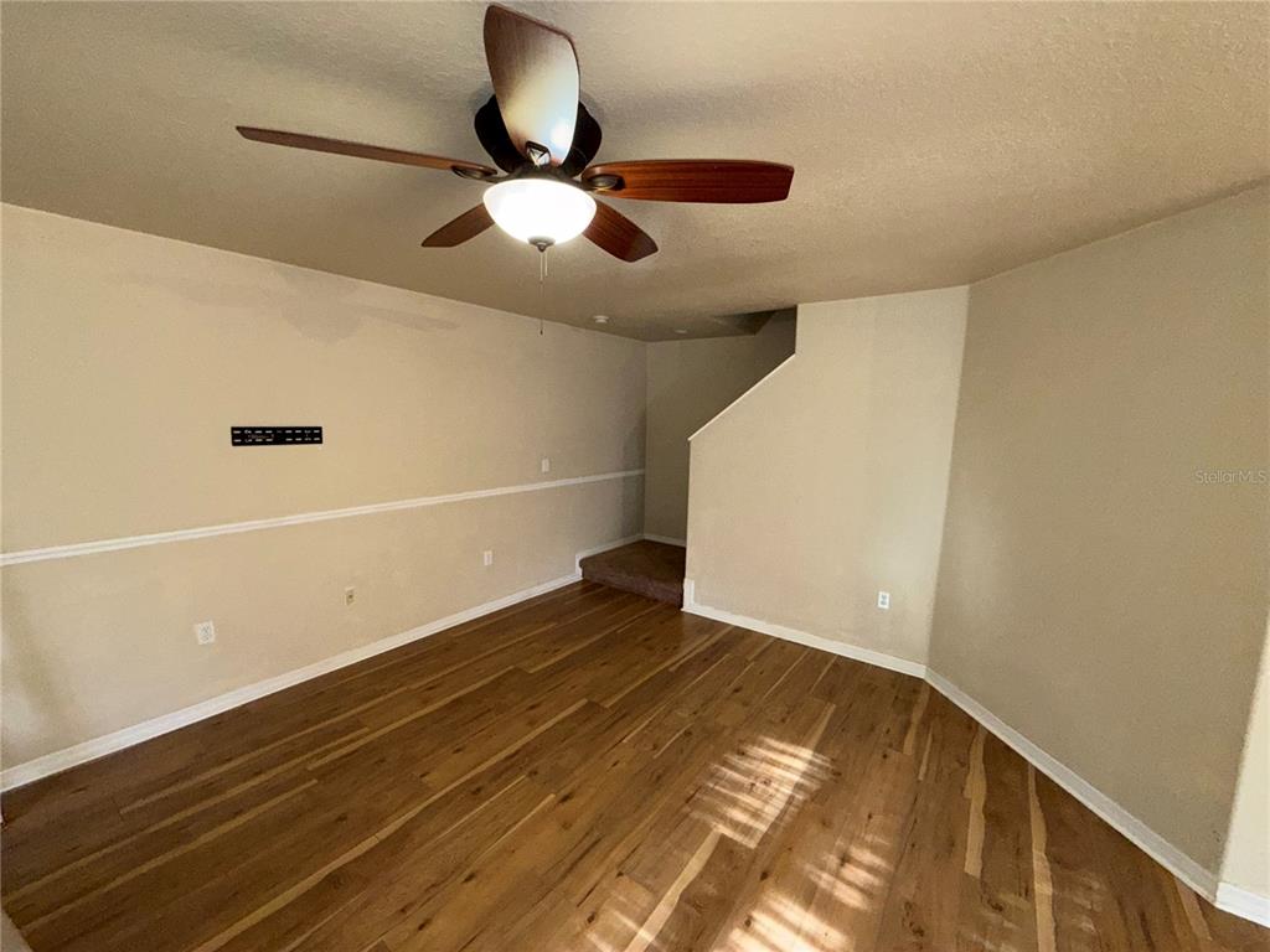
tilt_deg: -7.3
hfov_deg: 102.1
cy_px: 476
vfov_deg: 85.7
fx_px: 514
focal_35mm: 14
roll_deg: -1.1
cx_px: 635
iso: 200
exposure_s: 1/60
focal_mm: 2.22
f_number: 2.2
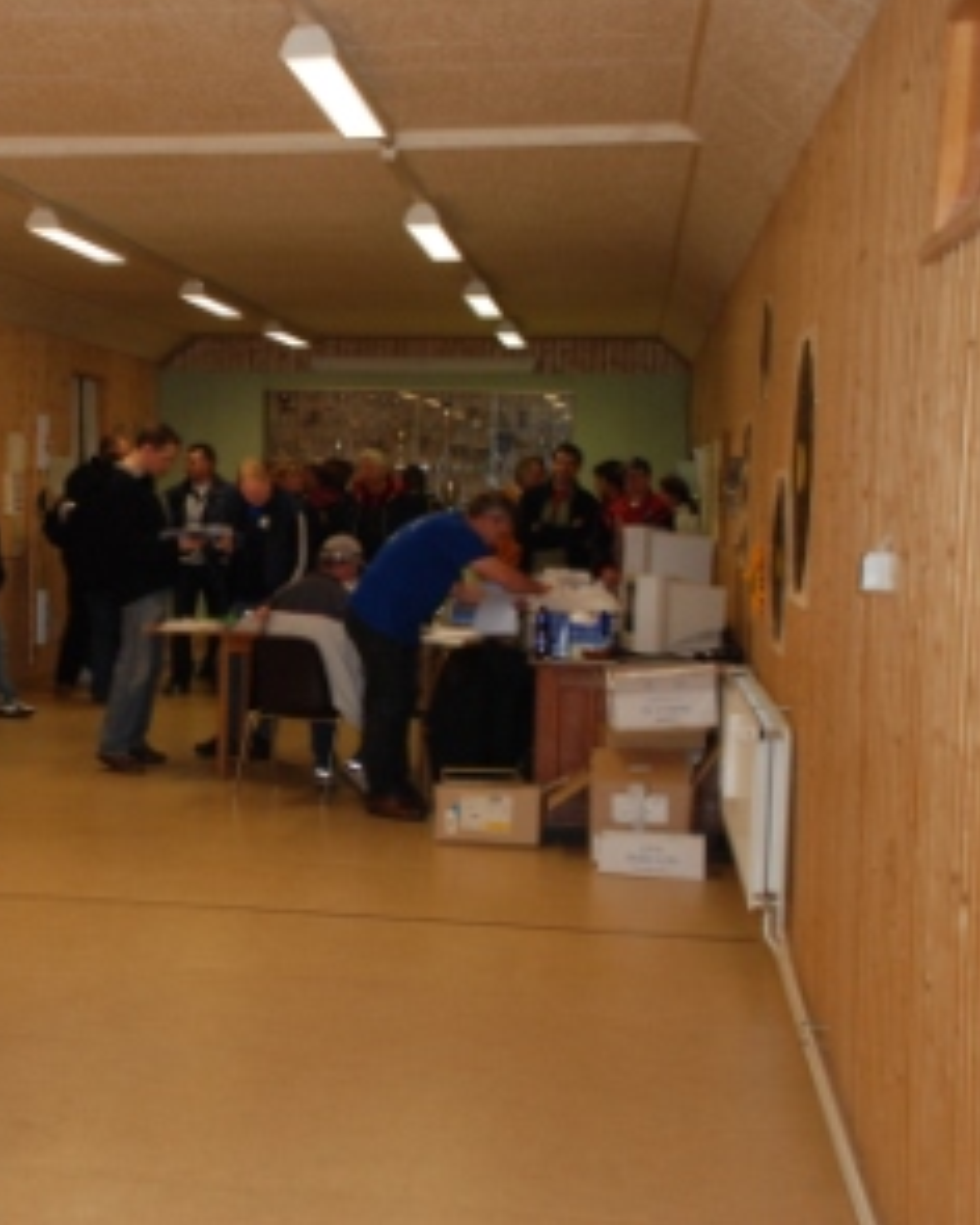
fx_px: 2175
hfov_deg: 24.8
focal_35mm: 60
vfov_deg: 31.5
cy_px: 606
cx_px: 137
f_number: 4
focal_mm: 28
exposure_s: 1/60
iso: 400
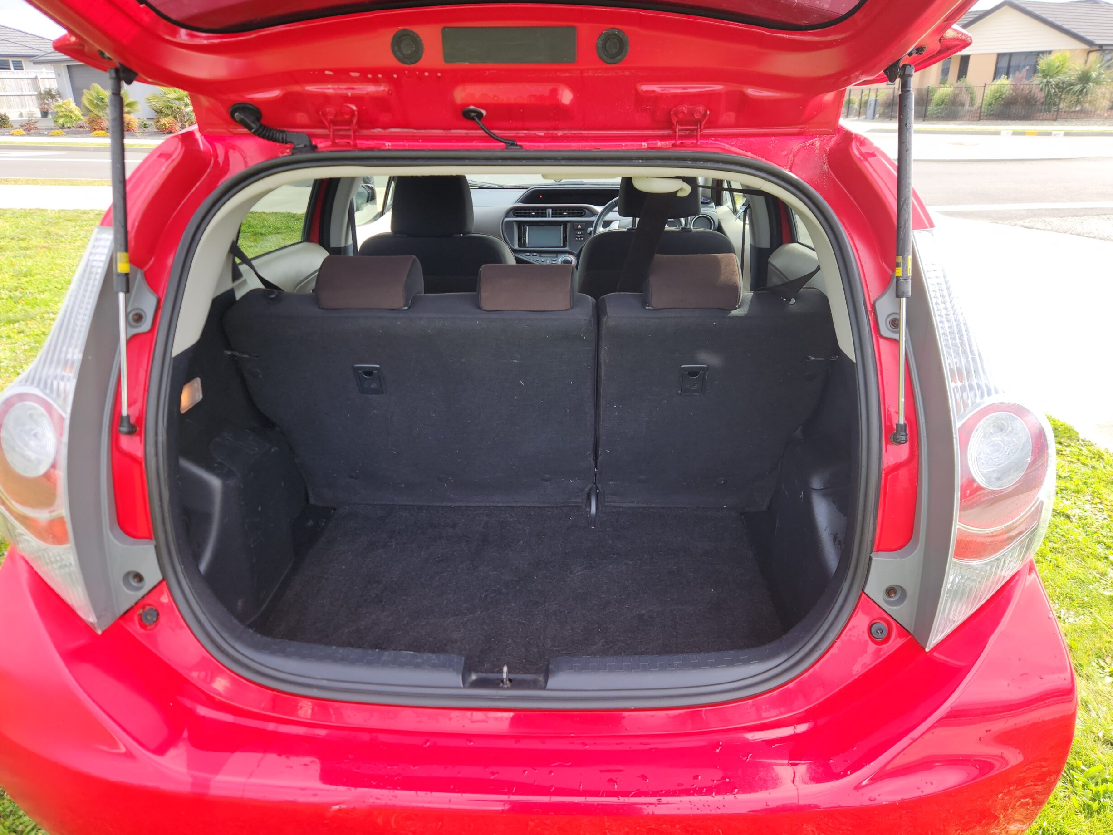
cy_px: 403
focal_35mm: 24
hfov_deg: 71.6
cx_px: 554
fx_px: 772
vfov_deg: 56.8
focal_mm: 5.4
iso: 20
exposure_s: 1/229
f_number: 1.8
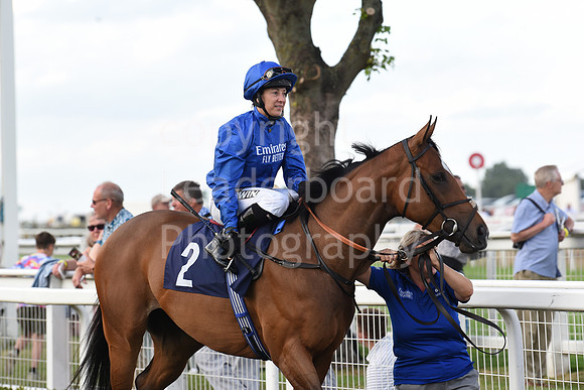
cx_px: 292
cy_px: 195
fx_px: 3245
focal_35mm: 200
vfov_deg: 6.9
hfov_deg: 10.3
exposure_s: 1/640
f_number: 5.6
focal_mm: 200
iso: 800
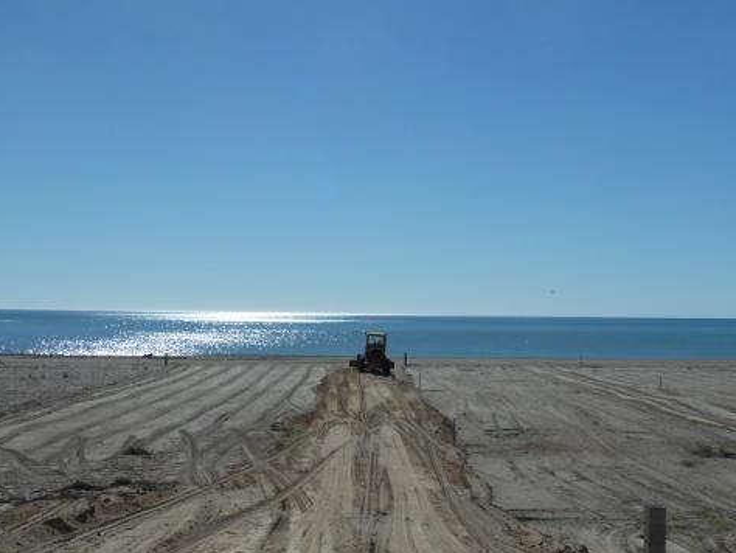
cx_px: 342
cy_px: 311
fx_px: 1149
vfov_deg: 27.0
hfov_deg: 35.5
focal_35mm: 54
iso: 80
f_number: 6.3
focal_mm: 6.5
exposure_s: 1/800
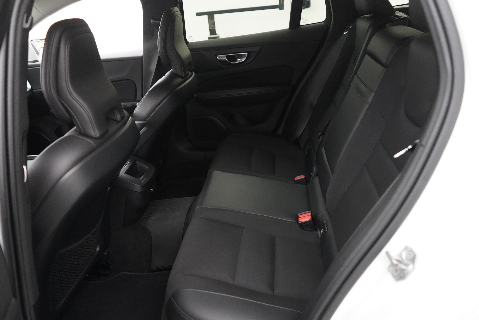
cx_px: 240
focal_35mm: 28
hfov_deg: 65.5
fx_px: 373
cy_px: 160
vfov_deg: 46.4
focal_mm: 28
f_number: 3.5
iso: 12800
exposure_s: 1/100
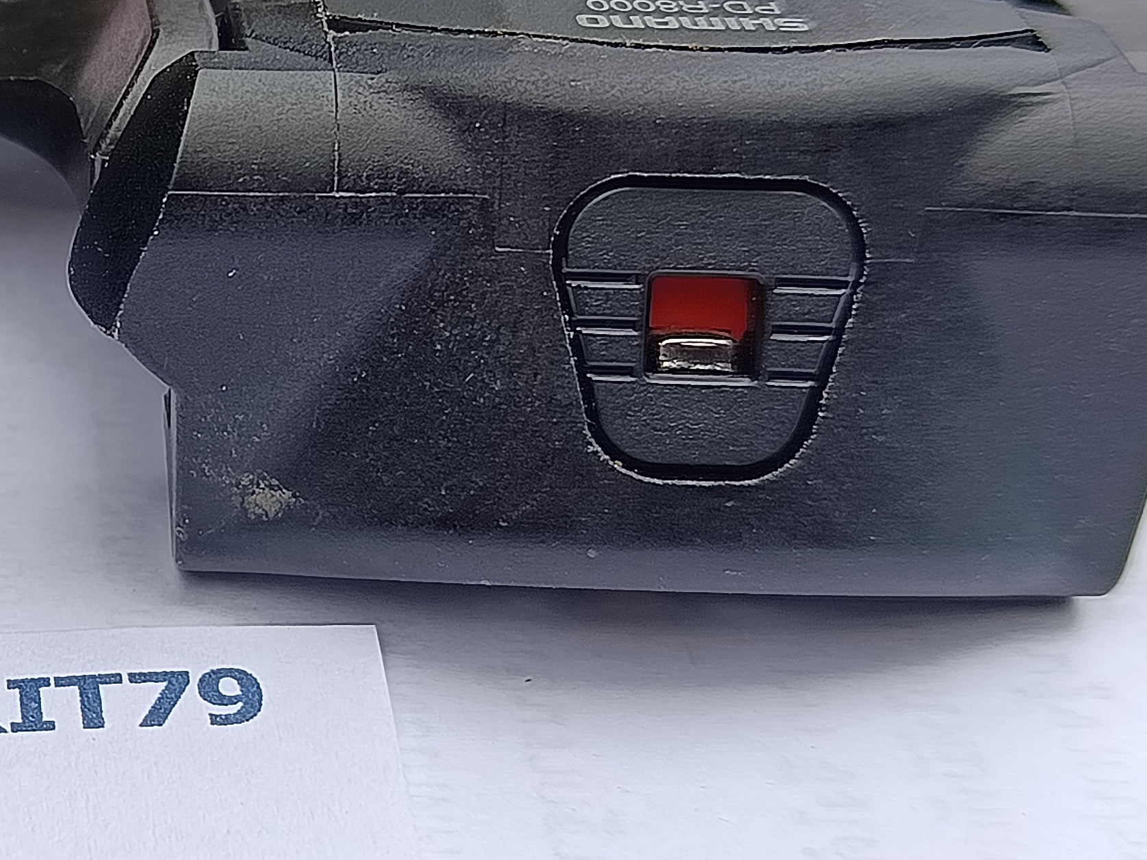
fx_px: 2684
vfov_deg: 18.2
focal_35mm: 81
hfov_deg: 22.8
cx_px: -109
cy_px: 356
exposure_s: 1/152
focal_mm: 5.24
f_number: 1.7
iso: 50
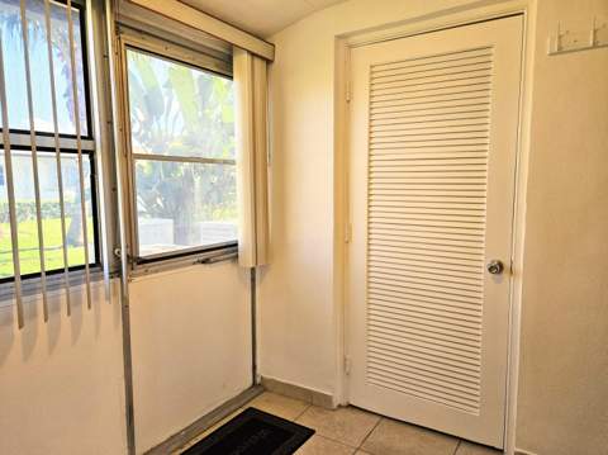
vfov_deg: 58.8
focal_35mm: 23
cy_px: 228
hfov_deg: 74.0
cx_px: 304
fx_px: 404
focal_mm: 5.4
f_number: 1.8
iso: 100
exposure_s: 1/120
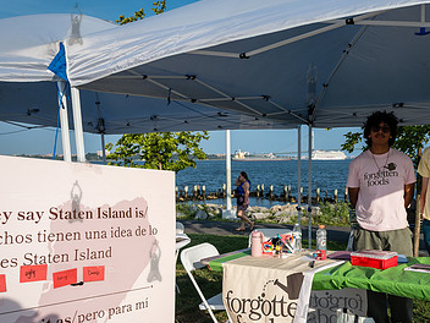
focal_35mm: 38
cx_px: 312
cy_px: 201
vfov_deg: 37.5
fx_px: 472
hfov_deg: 47.5
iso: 250
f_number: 5
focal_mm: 24
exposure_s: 1/1000
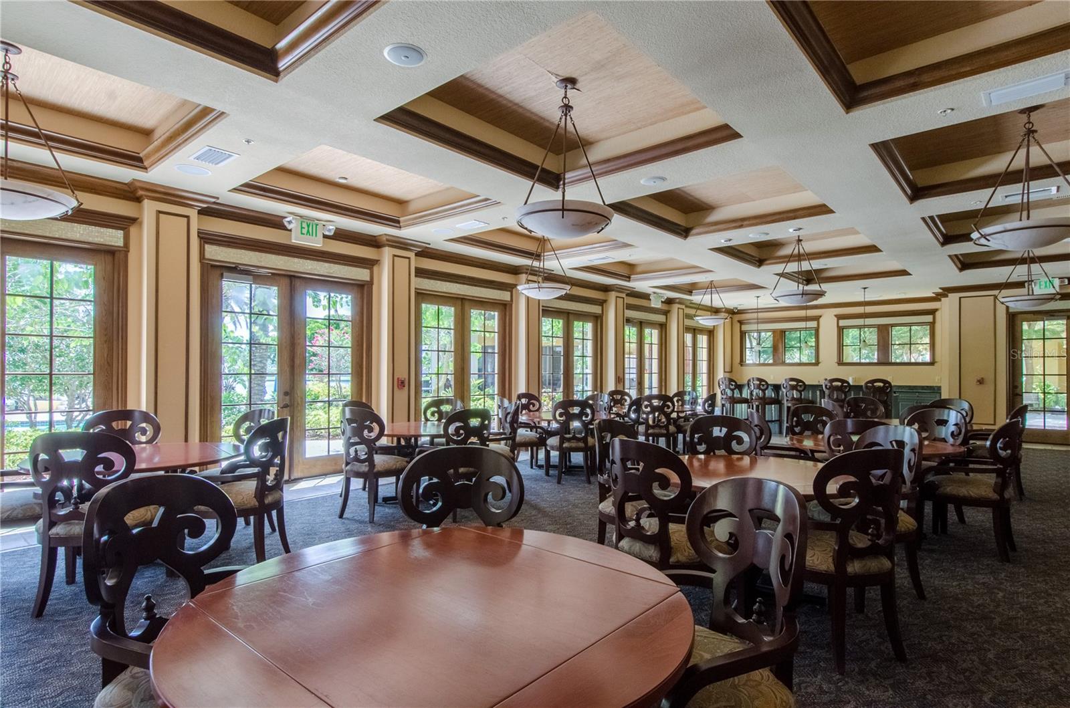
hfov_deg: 90.1
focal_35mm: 18
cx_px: 535
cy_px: 354
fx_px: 534
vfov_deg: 67.1
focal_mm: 12
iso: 1600
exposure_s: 1/400
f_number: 11
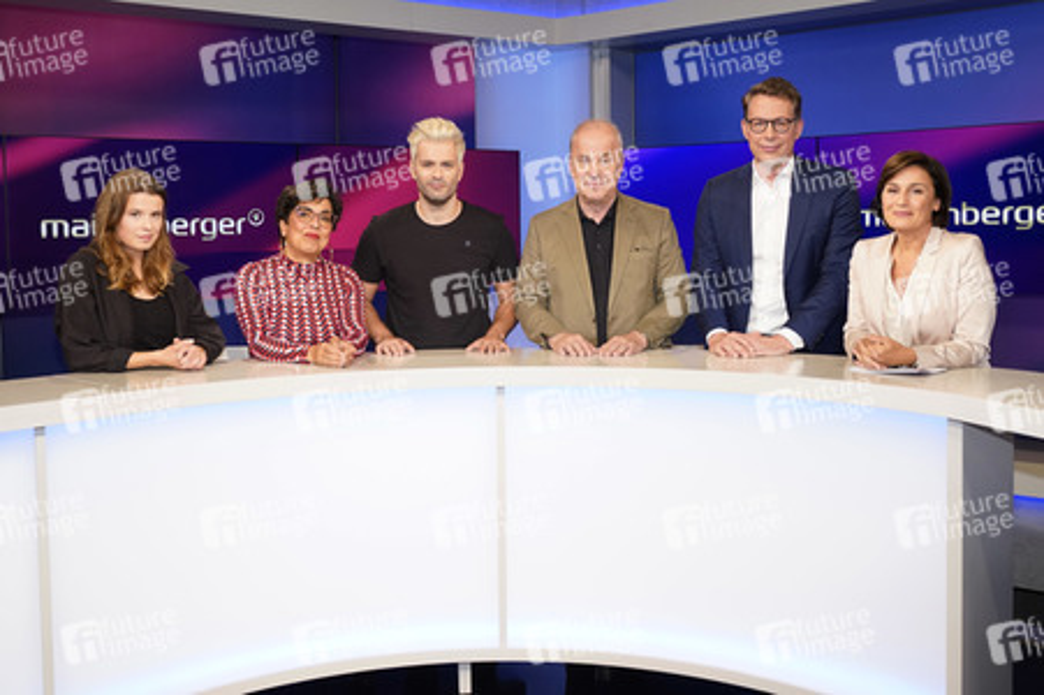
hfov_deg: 65.5
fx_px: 811
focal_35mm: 28
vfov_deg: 46.3
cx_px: 522
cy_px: 348
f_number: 5
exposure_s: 1/125
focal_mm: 28
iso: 2000
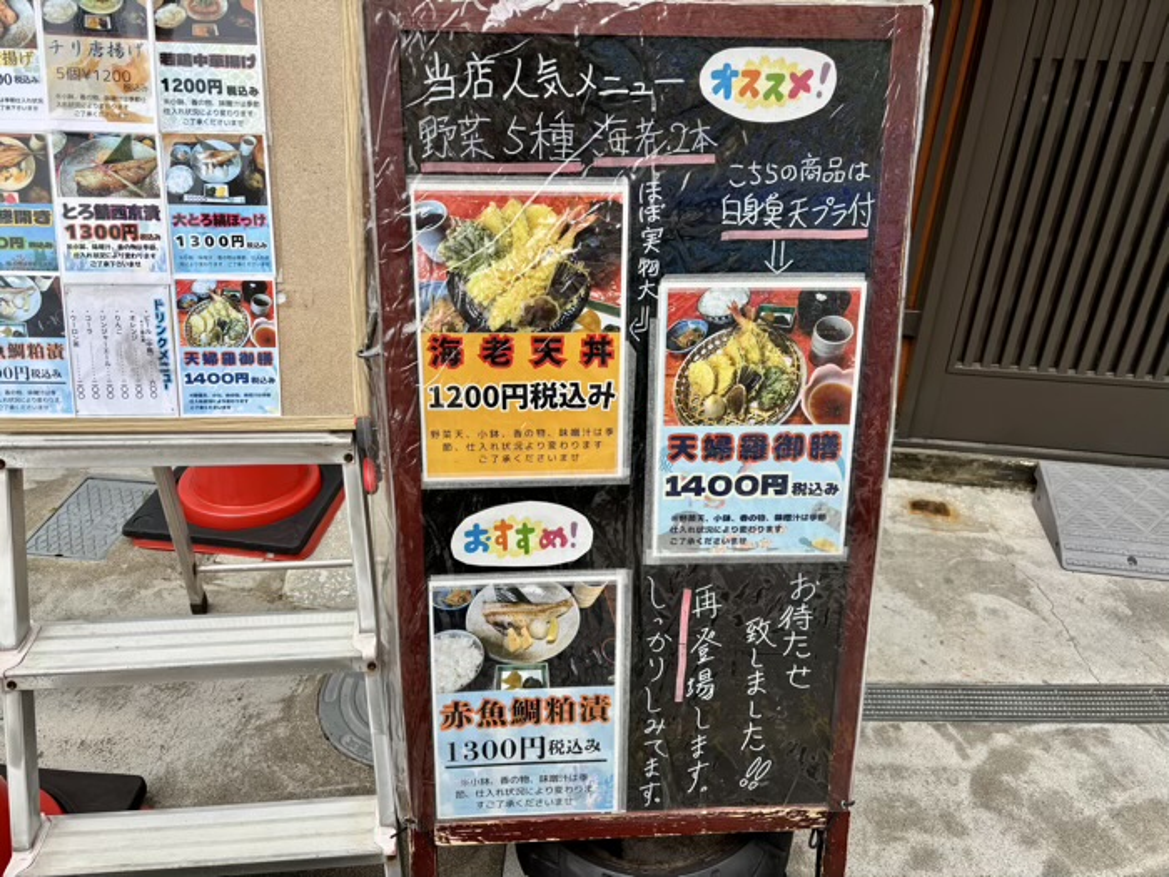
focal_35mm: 26
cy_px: 438
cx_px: 584
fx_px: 878
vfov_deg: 53.1
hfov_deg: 67.3
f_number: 1.6
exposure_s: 1/505
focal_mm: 5.96
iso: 50
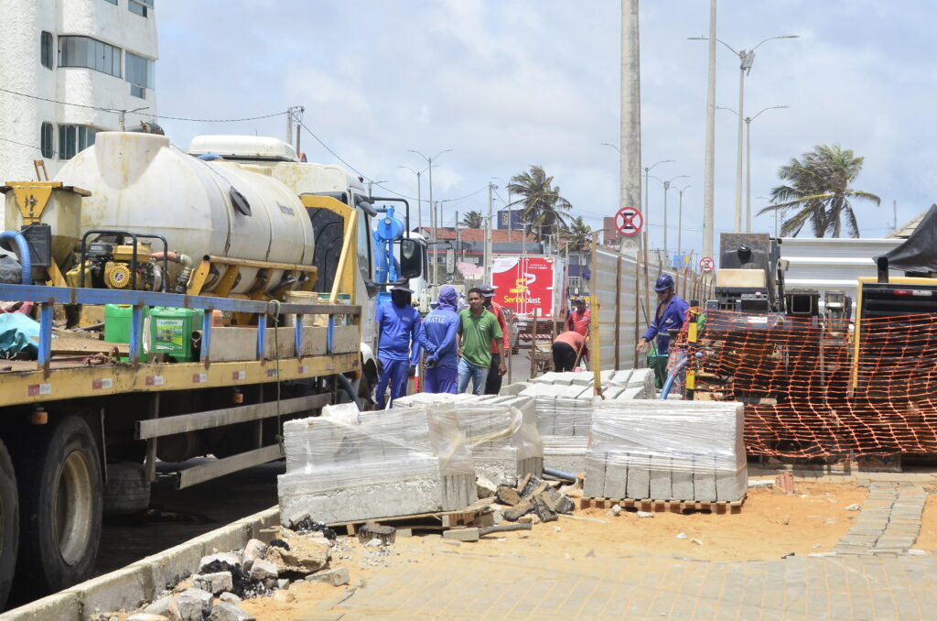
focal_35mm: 75
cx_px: 468
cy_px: 310
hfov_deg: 27.0
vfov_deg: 18.1
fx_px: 1948
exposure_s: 1/250
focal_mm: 50
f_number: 18
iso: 400
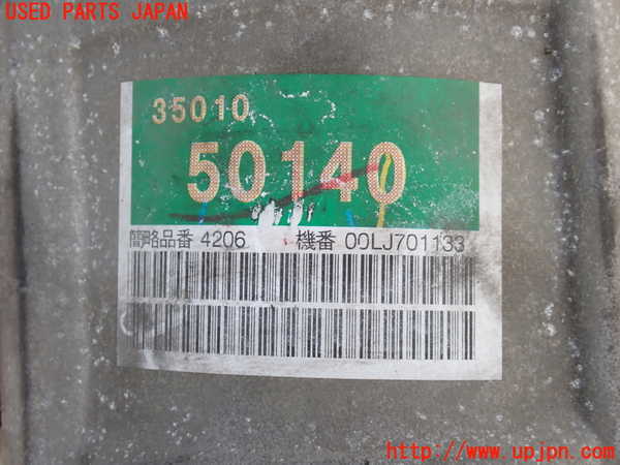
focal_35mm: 47
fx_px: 842
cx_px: 310
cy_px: 232
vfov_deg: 30.9
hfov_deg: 40.4
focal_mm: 8.4
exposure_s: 1/160
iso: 100
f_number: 4.5
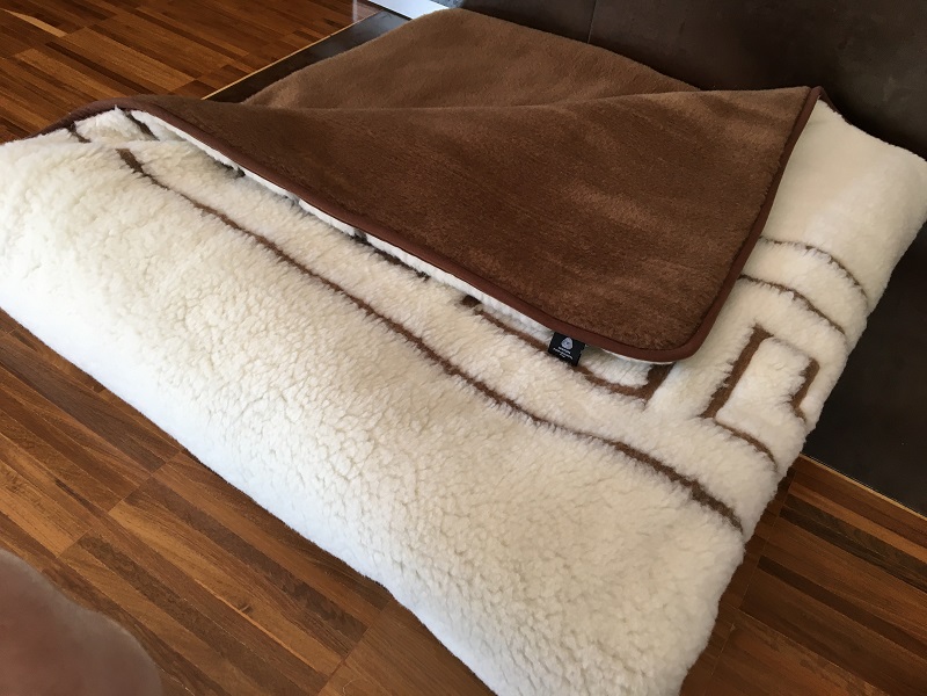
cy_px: 348
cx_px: 464
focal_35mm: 29
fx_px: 777
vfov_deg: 48.2
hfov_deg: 61.7
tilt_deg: -47.4
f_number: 2.2
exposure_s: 1/33
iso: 40
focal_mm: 4.15
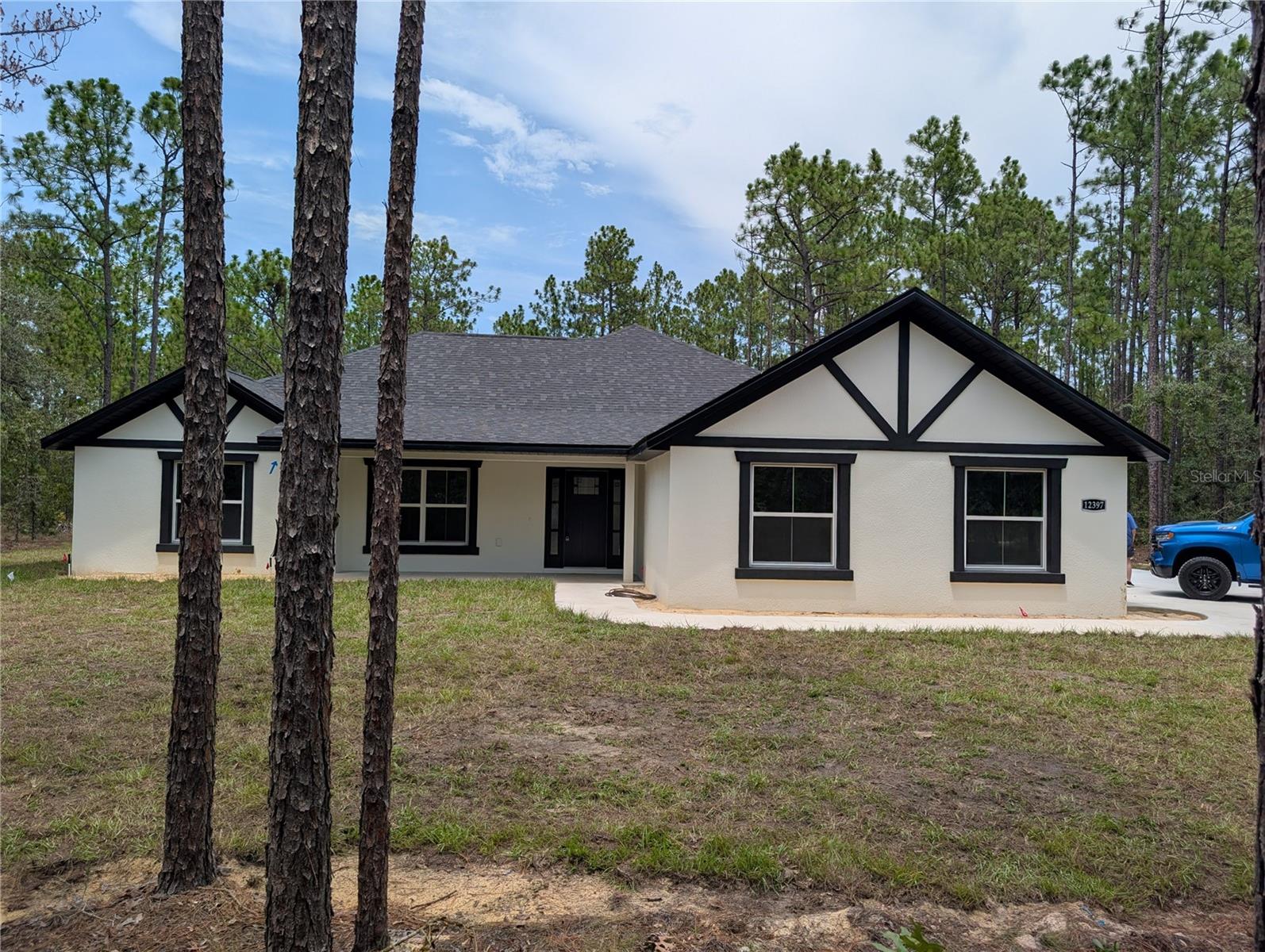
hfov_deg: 71.5
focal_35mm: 24
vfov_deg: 56.9
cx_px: 632
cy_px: 476
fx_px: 878
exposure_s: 1/1073
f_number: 1.68
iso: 22
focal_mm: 6.9
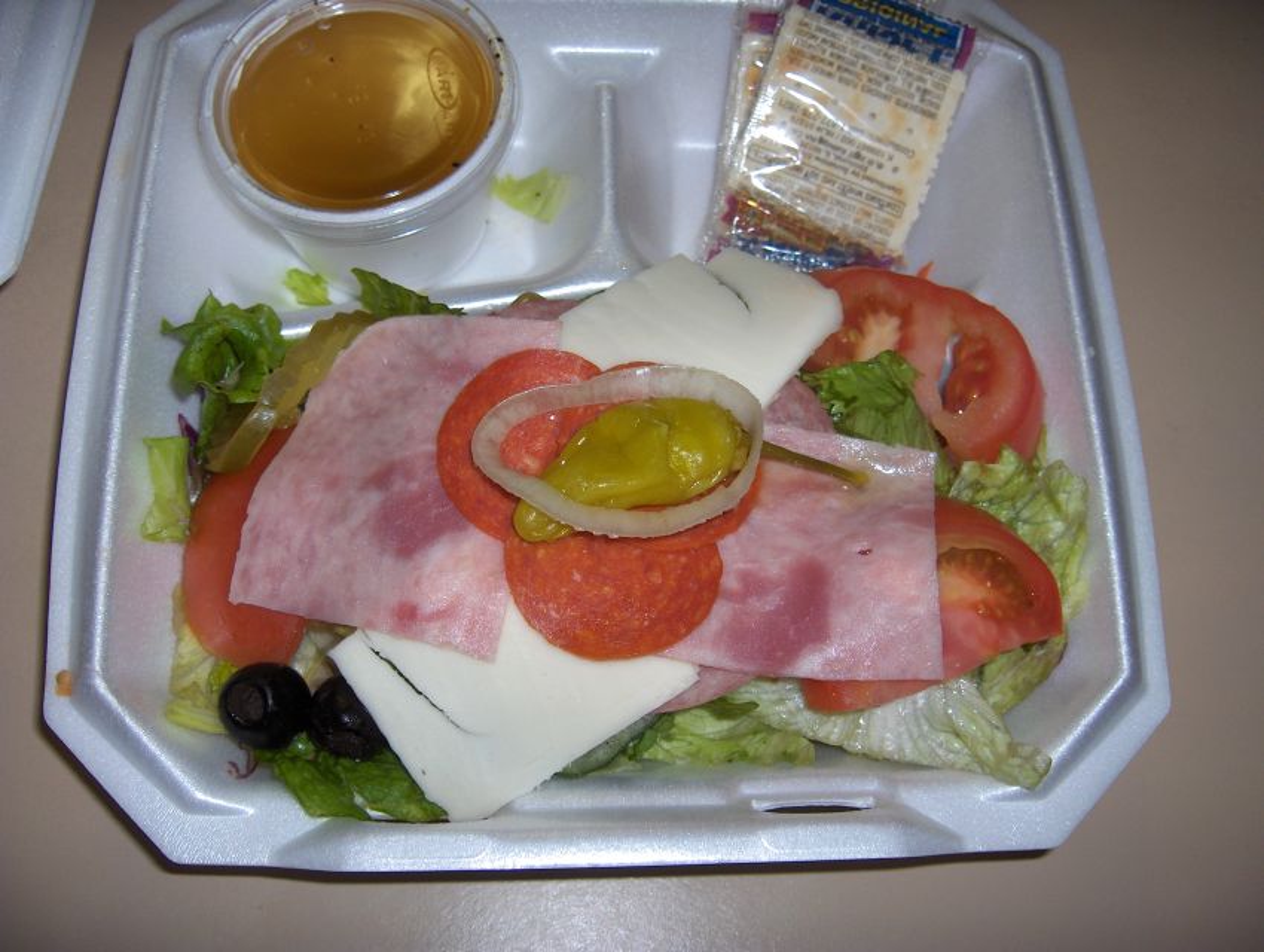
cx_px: 632
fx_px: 1426
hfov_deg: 47.8
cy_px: 476
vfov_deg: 36.9
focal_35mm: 39
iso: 100
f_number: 2.8
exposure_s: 1/60
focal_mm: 8
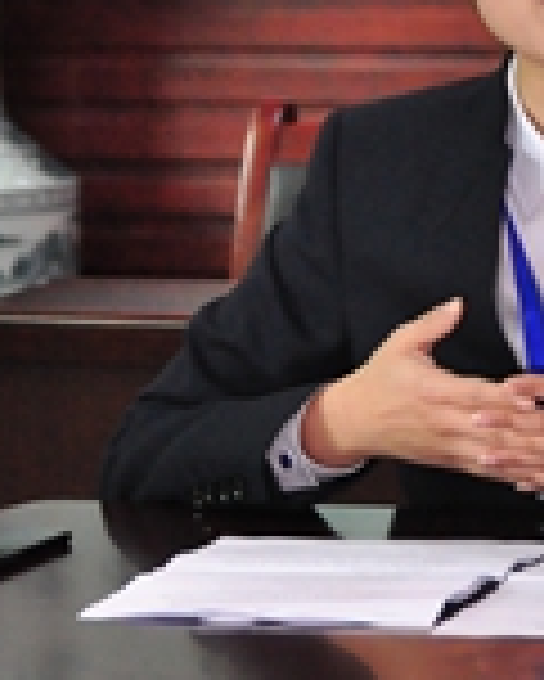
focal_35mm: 349
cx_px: 409
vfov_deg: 5.5
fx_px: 7008
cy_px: 14
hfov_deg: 4.4
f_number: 5
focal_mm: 75
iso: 2000
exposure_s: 1/80
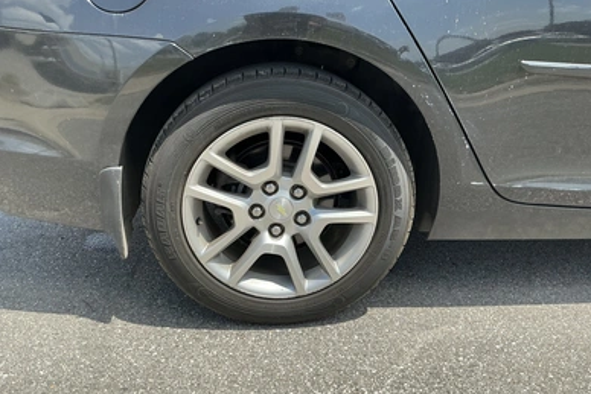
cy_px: 202
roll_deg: +1.6
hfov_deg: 61.9
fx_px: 493
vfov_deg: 43.6
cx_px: 291
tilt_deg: -19.5
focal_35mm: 30
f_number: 1.8
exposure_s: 1/855
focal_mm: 3
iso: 25
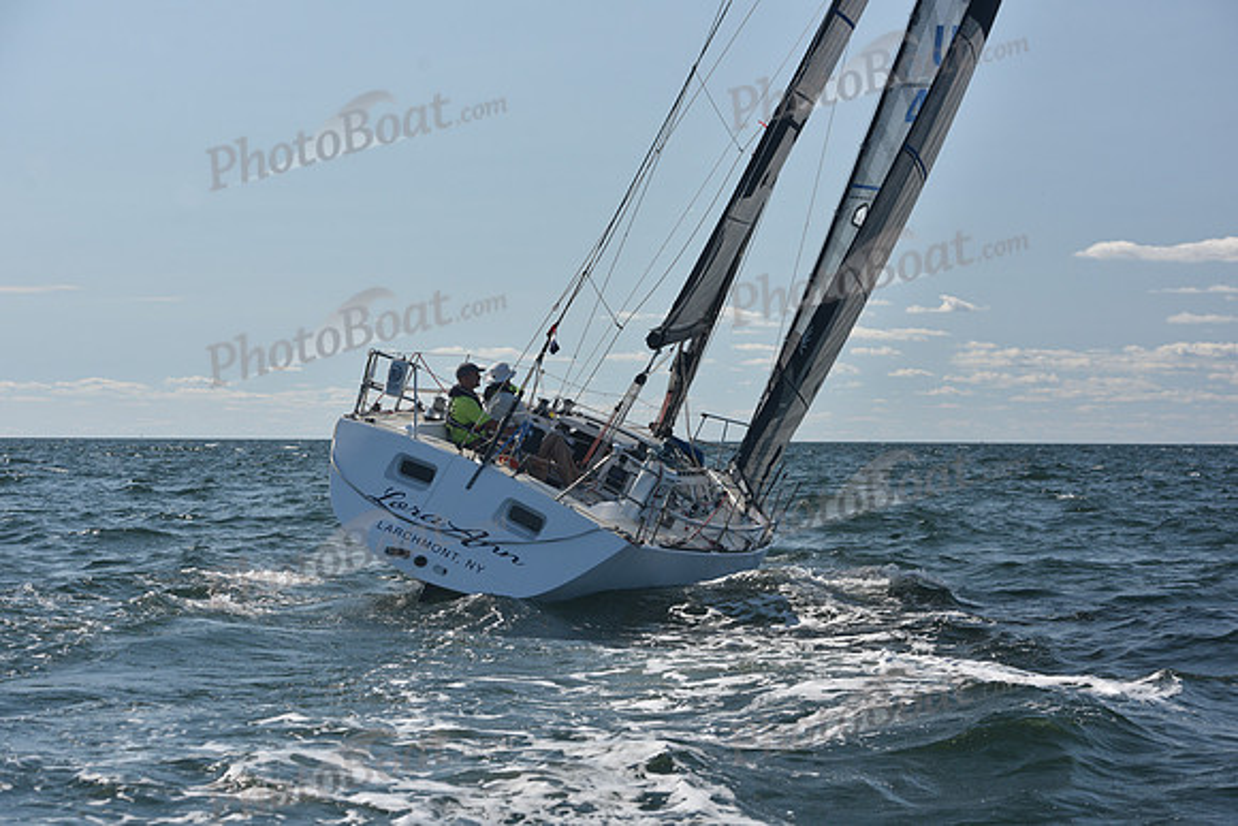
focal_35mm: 95
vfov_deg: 14.4
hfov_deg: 21.5
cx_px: 619
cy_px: 413
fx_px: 3268
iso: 250
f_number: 7.1
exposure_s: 1/800
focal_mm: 95
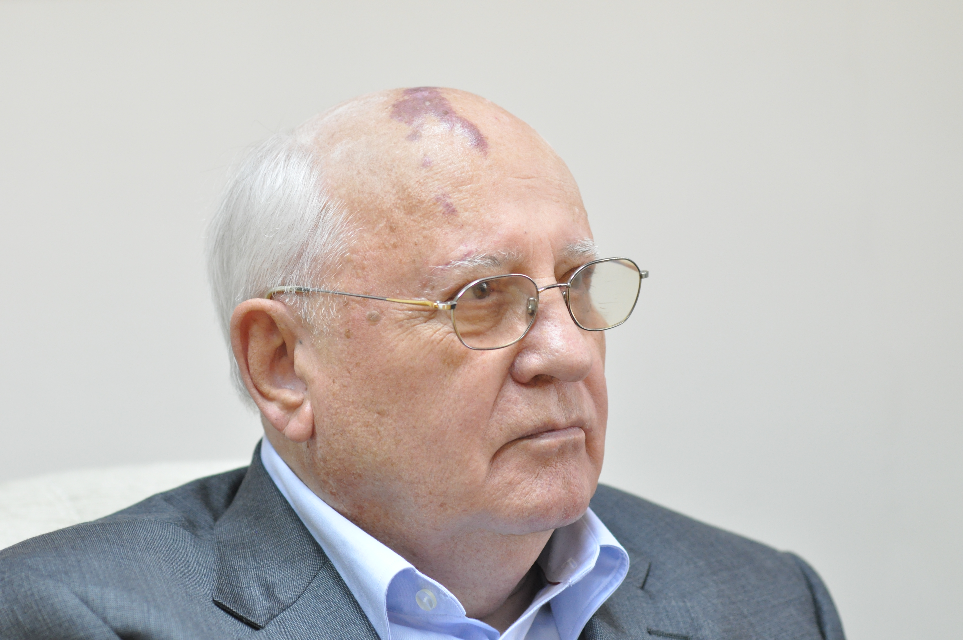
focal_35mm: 128
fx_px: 3406
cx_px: 482
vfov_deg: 10.7
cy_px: 320
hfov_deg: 16.1
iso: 1100
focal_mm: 85
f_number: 3.5
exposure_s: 1/80
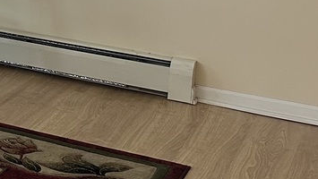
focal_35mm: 106
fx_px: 894
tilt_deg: -6.2
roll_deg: -0.8
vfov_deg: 11.0
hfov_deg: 16.6
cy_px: -100
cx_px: -265
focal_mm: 6.86
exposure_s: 1/120
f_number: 1.78
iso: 160
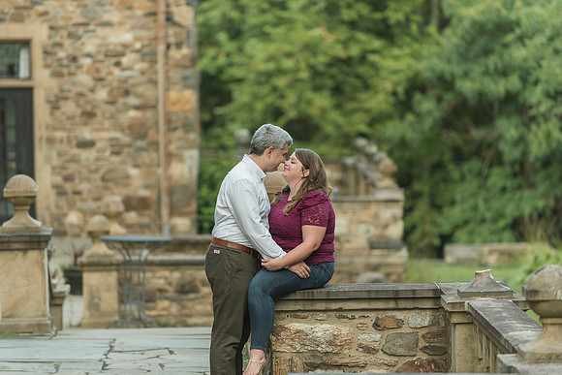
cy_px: 188
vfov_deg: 6.9
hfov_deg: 10.3
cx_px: 281
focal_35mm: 200
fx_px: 3123
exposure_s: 1/400
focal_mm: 200
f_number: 3.2
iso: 800
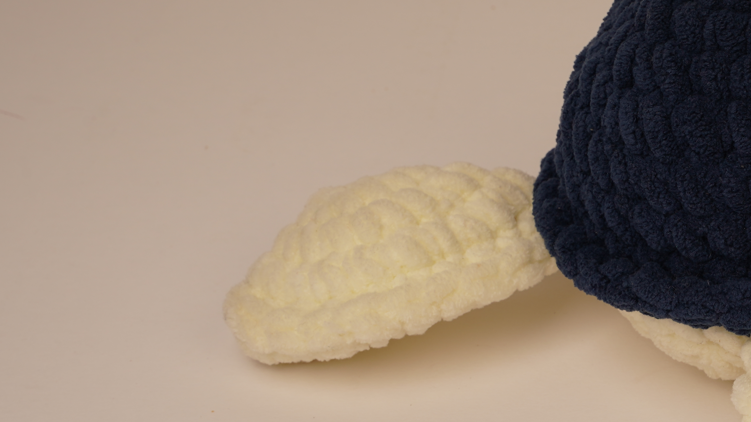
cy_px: 177
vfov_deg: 9.1
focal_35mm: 134
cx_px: 781
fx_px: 2668
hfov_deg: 15.7
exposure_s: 1/250
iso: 160
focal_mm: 58
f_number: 13
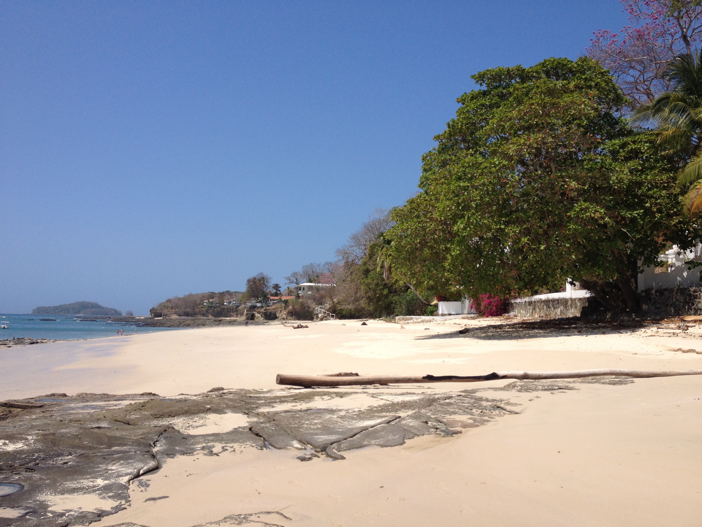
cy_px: 264
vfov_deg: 40.7
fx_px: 710
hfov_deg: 52.6
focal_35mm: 35
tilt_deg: +1.5
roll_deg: -1.0
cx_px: 351
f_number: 2.4
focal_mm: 4.28
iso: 50
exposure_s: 1/2907
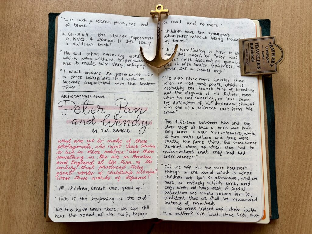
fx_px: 234
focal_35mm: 26
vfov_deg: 53.1
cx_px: 156
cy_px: 117
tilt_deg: -83.7
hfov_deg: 67.3
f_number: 1.6
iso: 80
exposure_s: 1/121
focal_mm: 5.96
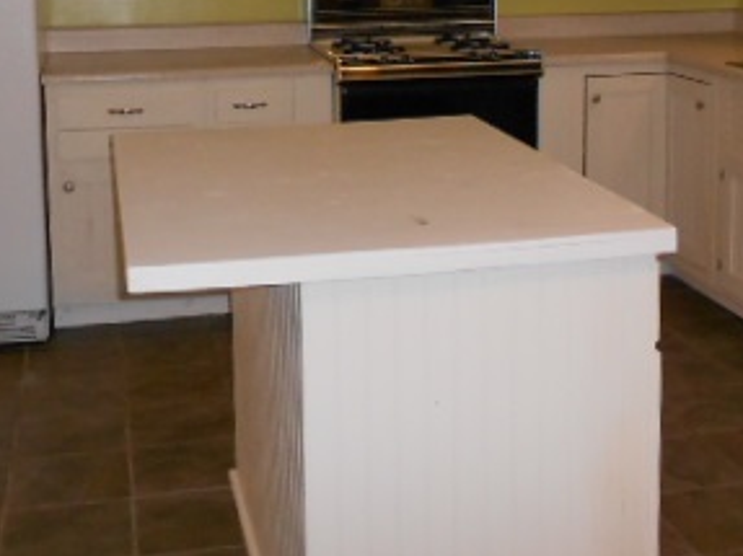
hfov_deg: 33.2
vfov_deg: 24.3
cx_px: 394
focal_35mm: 58
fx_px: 1244
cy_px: 28
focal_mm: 4.6
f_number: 3.2
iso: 250
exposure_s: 1/25
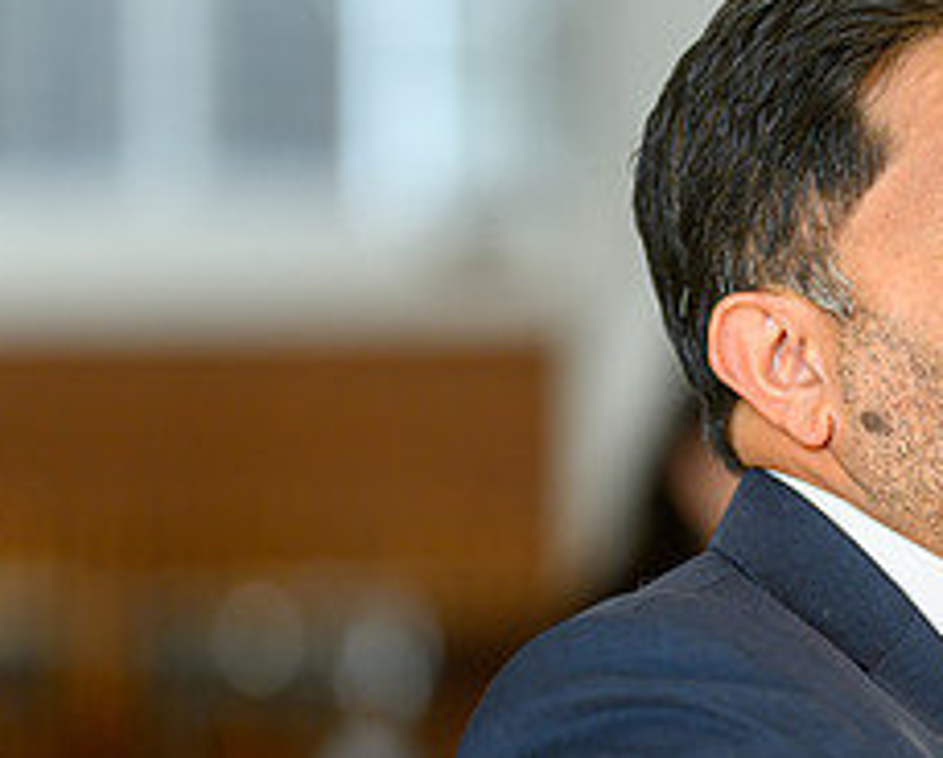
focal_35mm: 324
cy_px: 587
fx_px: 9058
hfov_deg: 5.9
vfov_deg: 4.8
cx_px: 1132
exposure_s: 1/250
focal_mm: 135
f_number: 1.8
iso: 320
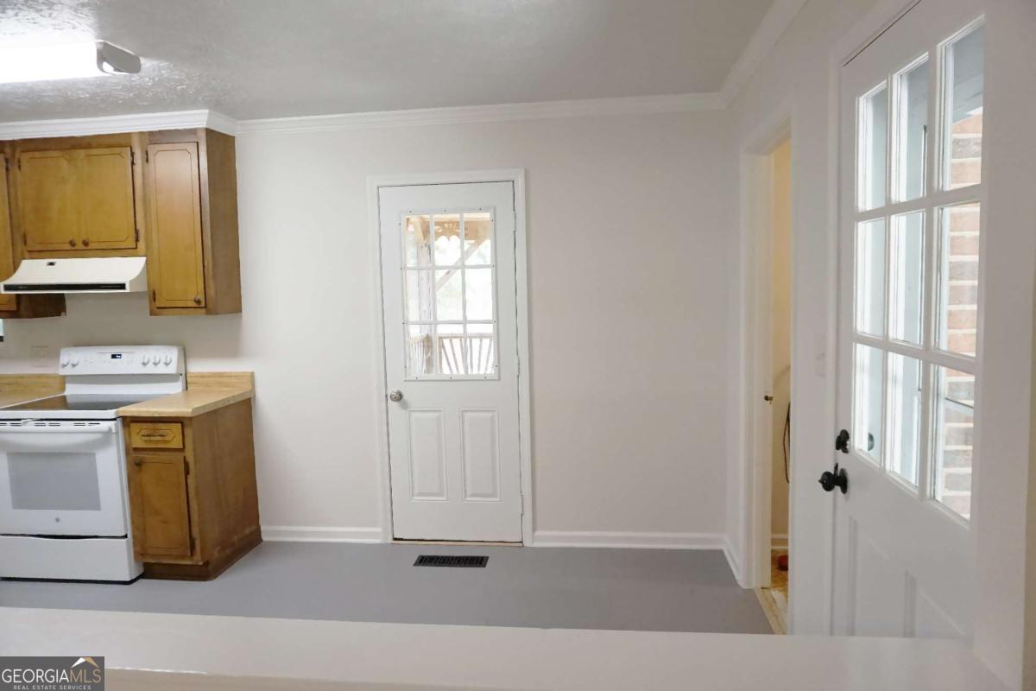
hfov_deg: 73.7
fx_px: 691
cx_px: 518
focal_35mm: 24
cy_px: 346
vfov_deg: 53.1
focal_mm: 16
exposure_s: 1/160
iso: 1000
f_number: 4
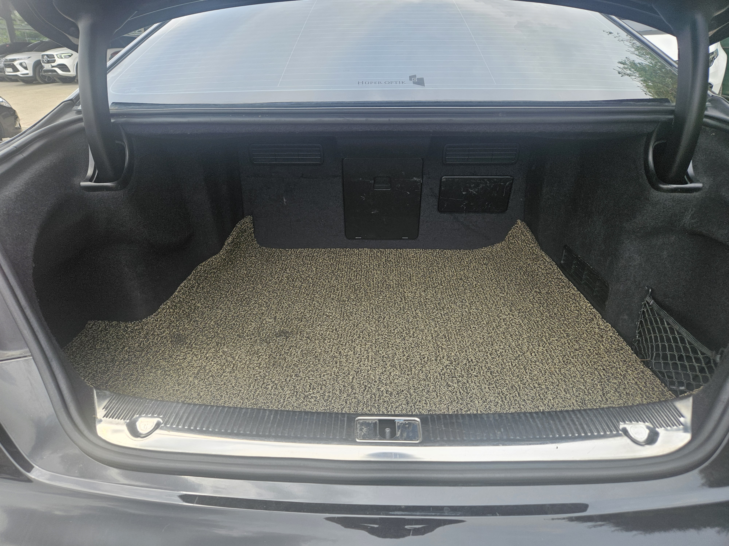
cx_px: 364
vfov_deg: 58.9
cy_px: 273
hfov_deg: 73.9
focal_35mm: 23
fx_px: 484
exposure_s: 1/719
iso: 50
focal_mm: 5.4
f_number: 1.8
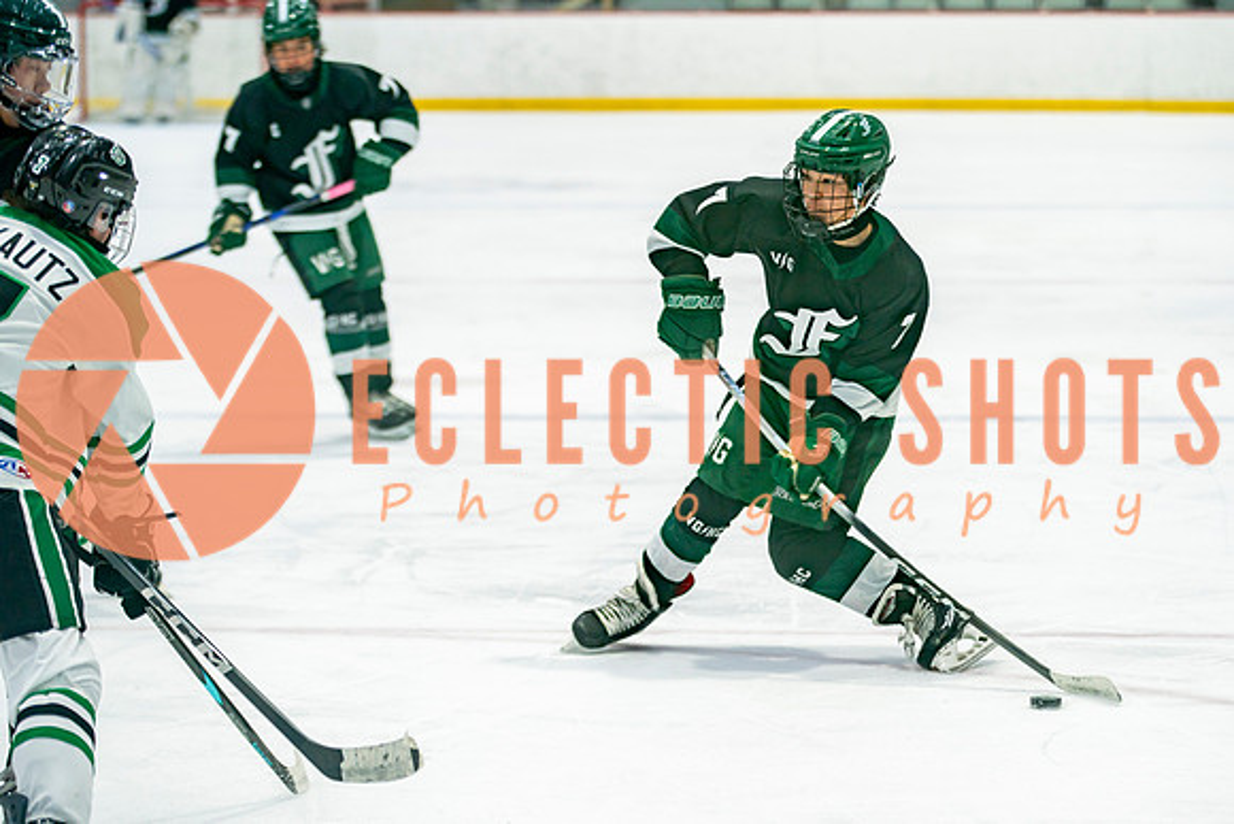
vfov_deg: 8.7
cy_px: 442
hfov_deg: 13.0
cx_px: 731
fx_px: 5415
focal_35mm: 158
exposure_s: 1/640
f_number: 3.2
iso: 320
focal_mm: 123
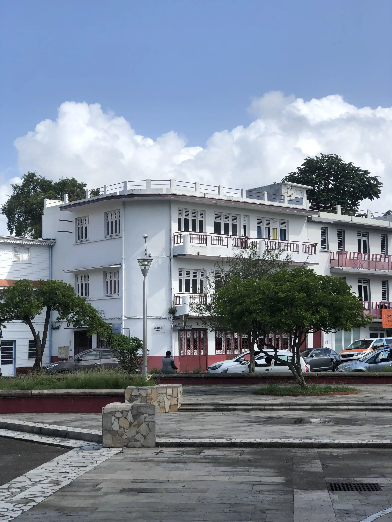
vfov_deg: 33.8
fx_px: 861
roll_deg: -0.4
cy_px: 261
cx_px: 196
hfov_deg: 25.7
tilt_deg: +5.1
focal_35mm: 57
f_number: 2.8
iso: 20
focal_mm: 6.6
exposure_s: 1/857
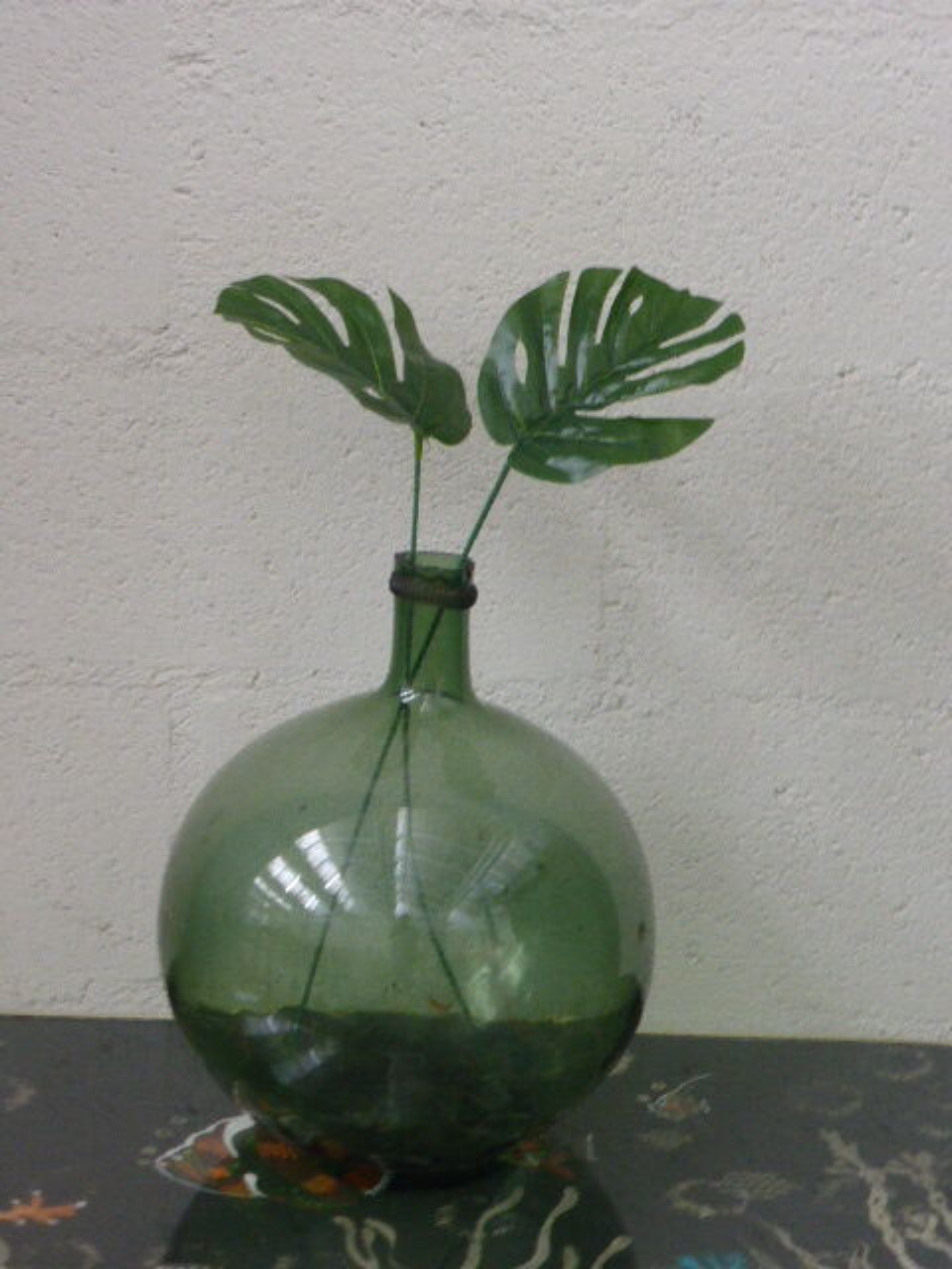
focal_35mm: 97
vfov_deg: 20.2
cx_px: 476
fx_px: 3557
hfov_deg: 15.2
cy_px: 634
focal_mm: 16.1
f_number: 5.2
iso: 400
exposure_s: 1/13
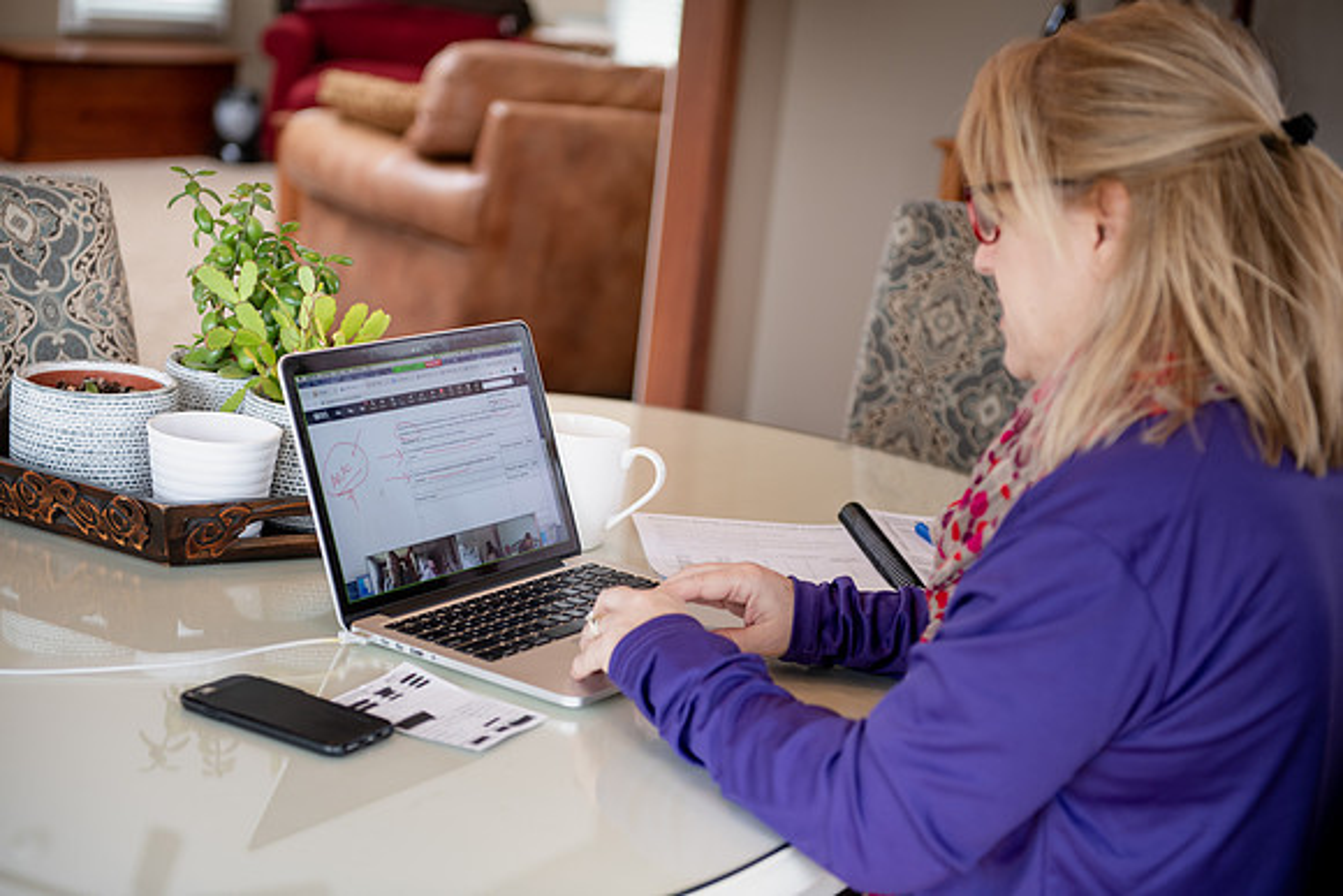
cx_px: 672
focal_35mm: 62
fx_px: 2313
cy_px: 448
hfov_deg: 32.4
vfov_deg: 21.9
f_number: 3.2
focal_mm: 62
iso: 320
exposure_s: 1/125
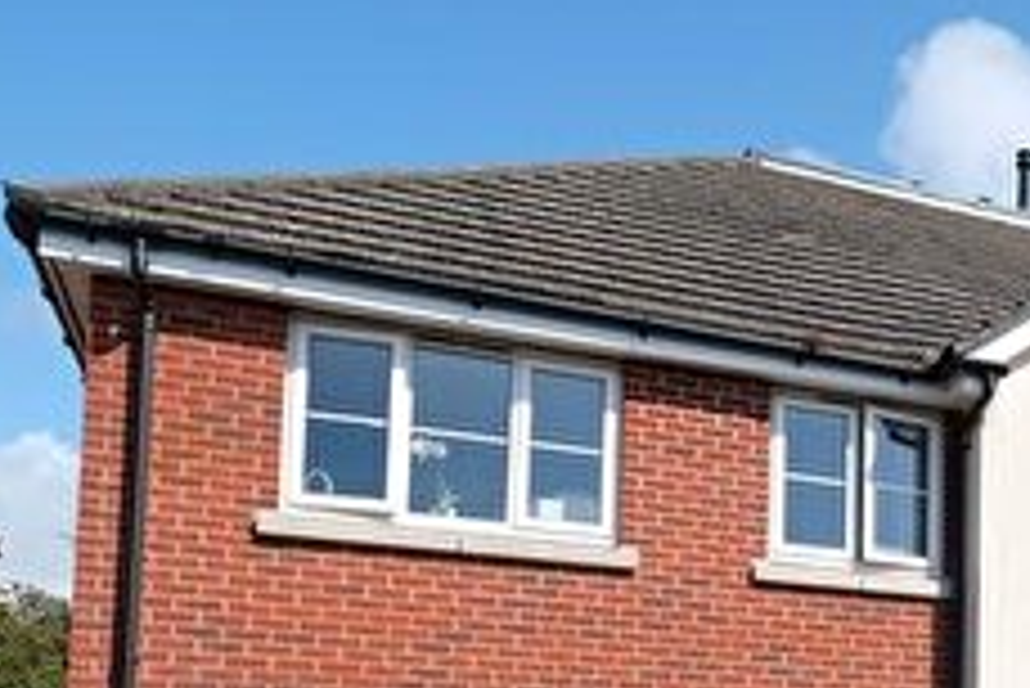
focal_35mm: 52
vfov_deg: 24.1
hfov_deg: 31.4
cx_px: 1264
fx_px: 1489
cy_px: 780
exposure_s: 1/800
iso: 200
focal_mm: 11
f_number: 5.6
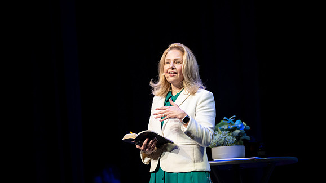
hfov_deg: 10.8
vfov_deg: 6.1
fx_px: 1720
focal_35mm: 199
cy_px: 89
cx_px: 206
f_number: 2.8
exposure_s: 1/200
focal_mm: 150
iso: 1000
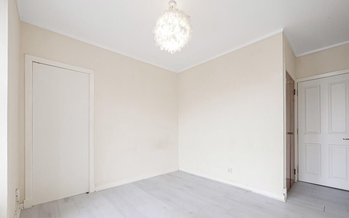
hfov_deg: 101.5
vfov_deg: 74.0
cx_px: 175
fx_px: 143
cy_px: 130
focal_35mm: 15
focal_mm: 7
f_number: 4
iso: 800
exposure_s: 1/60
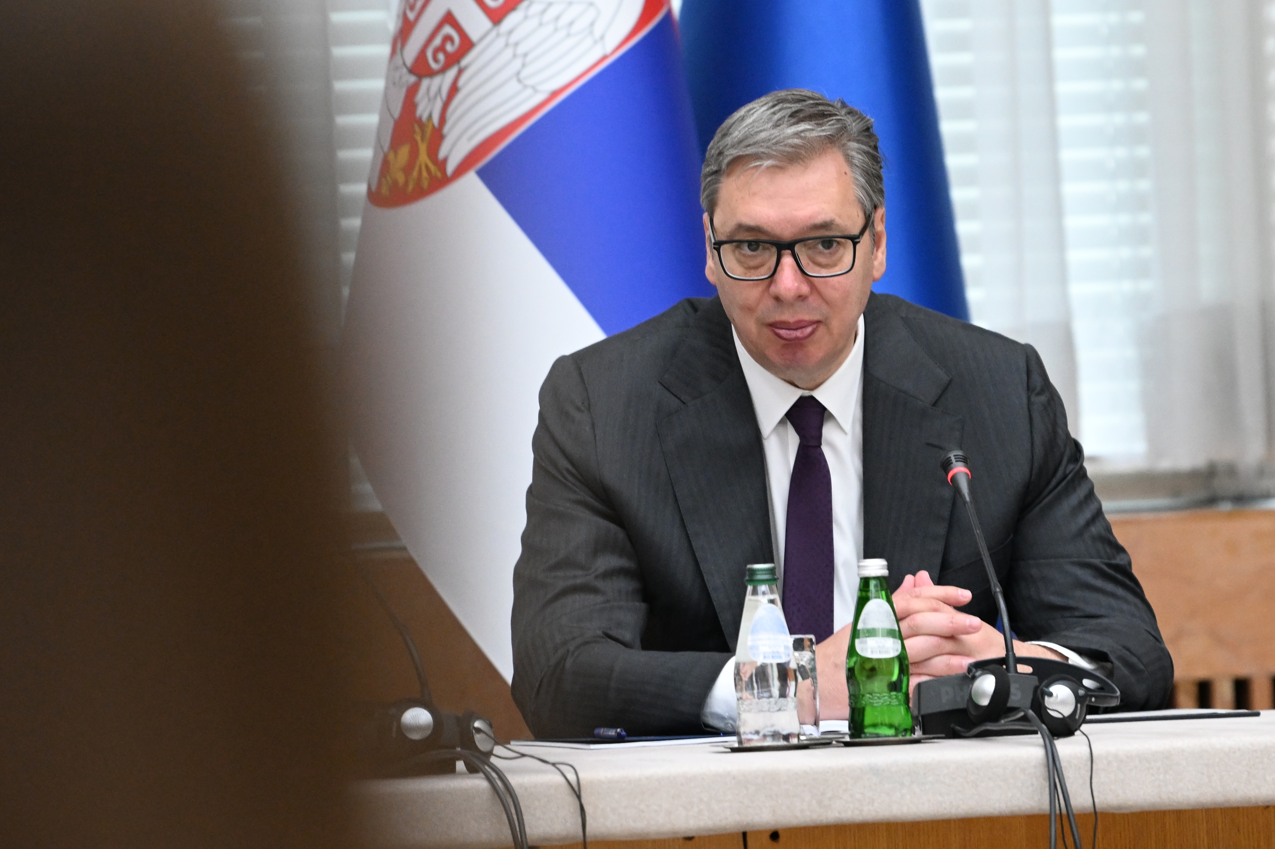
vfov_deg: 4.6
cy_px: 424
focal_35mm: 300
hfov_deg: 6.9
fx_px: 10620
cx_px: 638
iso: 3200
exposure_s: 1/250
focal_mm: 200
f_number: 4
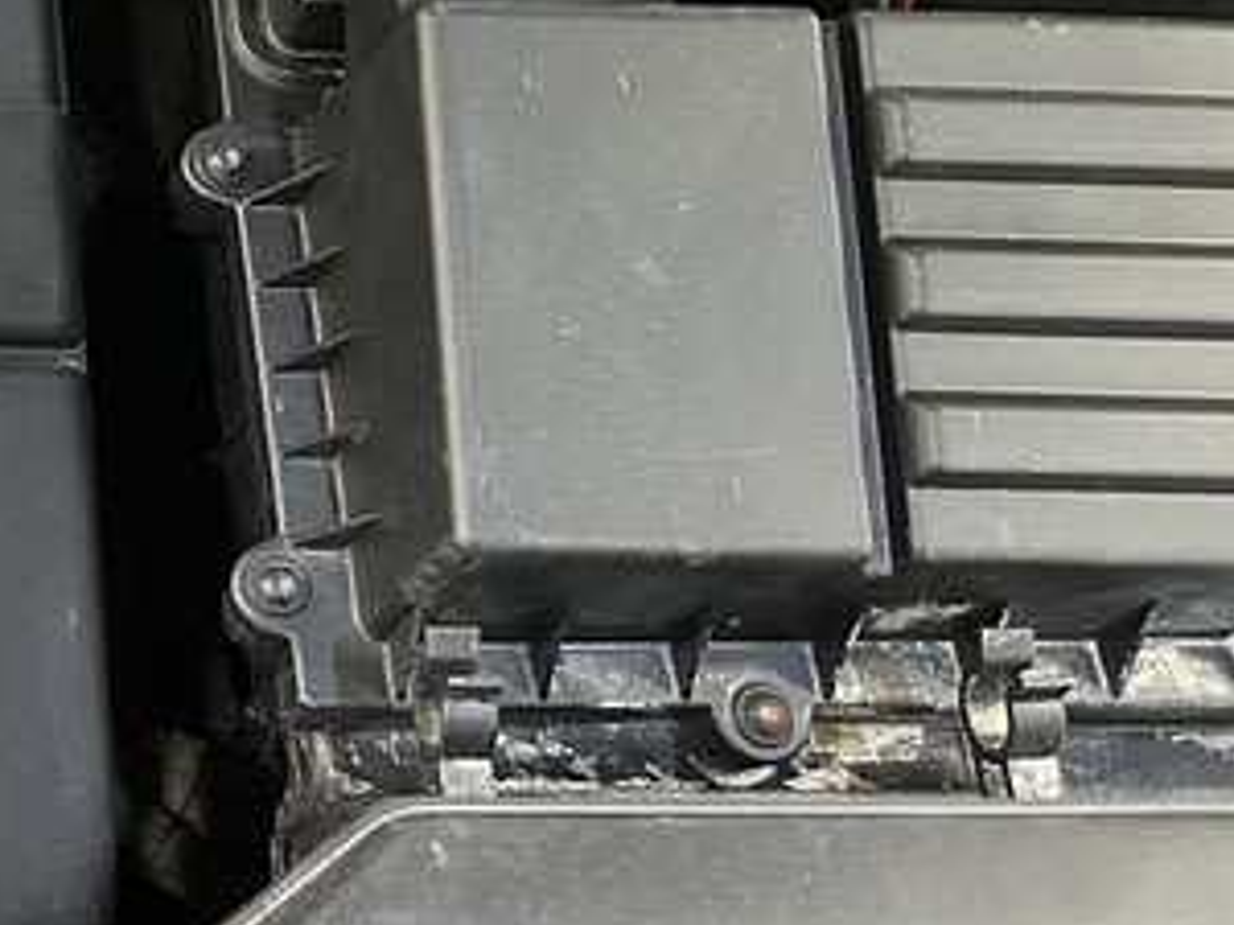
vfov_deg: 19.6
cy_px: -76
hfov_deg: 23.4
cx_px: -432
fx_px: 2567
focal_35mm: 72
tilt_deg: -60.4
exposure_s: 1/33
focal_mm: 6.86
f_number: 1.78
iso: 640
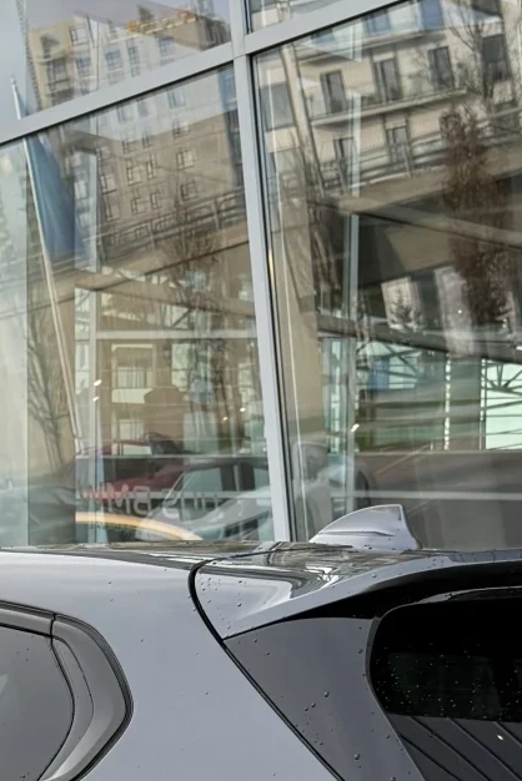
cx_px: 136
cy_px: 896
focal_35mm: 102
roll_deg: -0.4
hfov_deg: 13.4
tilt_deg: -2.4
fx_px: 2216
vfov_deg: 19.1
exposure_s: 1/381
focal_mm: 6.76
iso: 100
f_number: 1.78
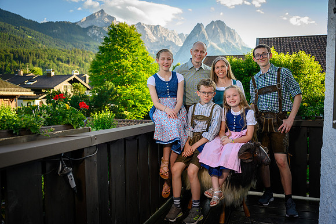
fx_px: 298
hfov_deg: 58.7
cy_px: 112
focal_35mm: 32
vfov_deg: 41.1
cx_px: 168
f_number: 3.5
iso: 400
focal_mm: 32
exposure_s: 1/800
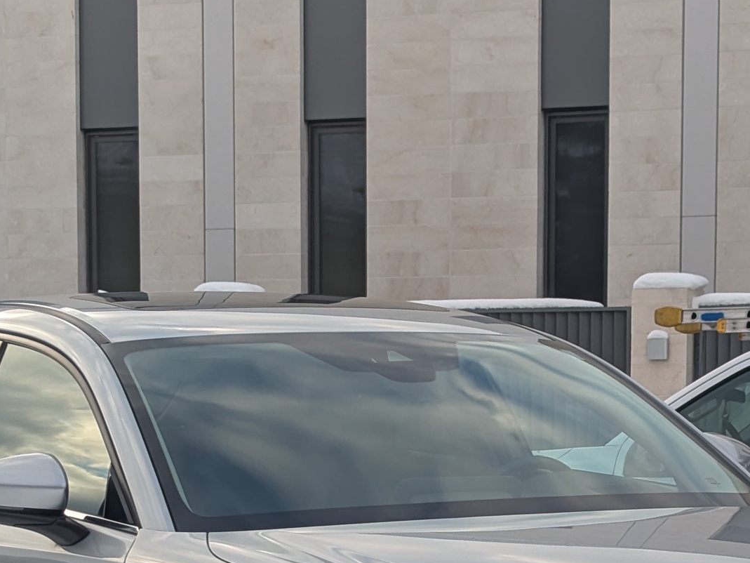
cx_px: 477
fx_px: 2795
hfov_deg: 15.3
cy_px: 650
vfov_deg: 11.3
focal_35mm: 129
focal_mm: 6.81
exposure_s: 1/427
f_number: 1.85
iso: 44
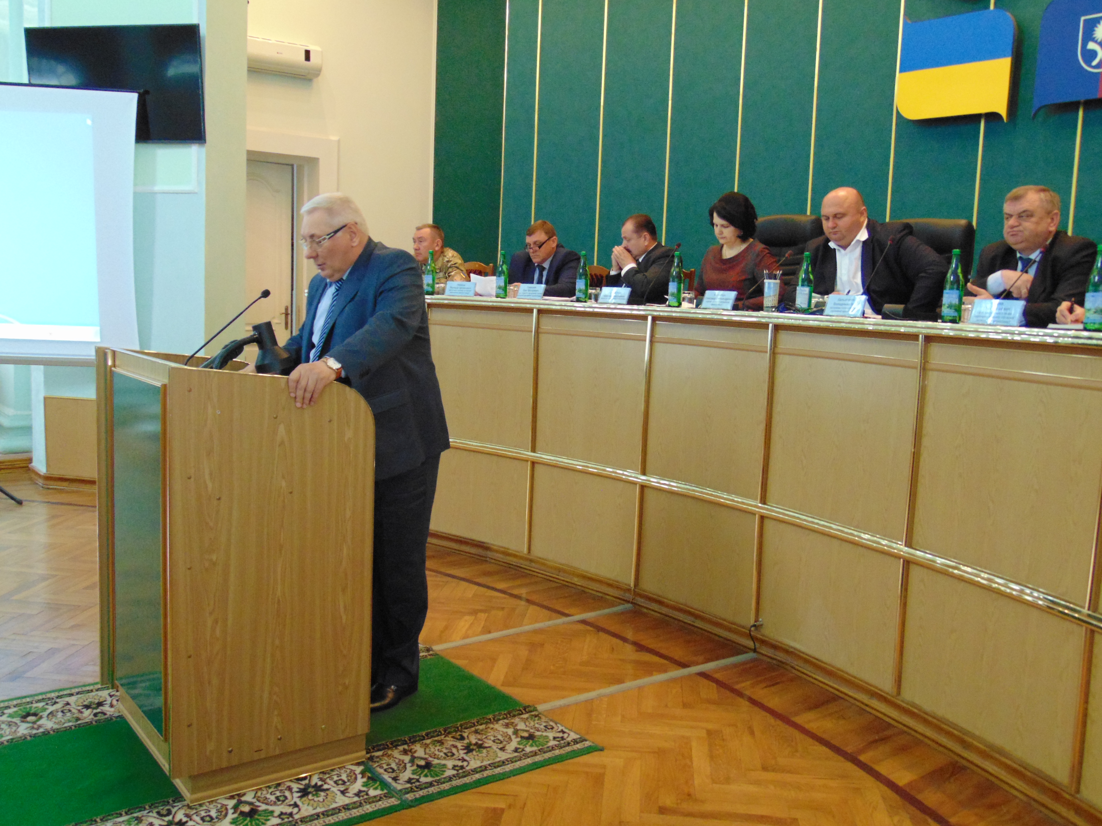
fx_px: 1051
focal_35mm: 33
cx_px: 551
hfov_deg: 55.4
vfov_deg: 42.9
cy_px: 413
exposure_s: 1/20
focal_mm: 5.8
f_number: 3.2
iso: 400
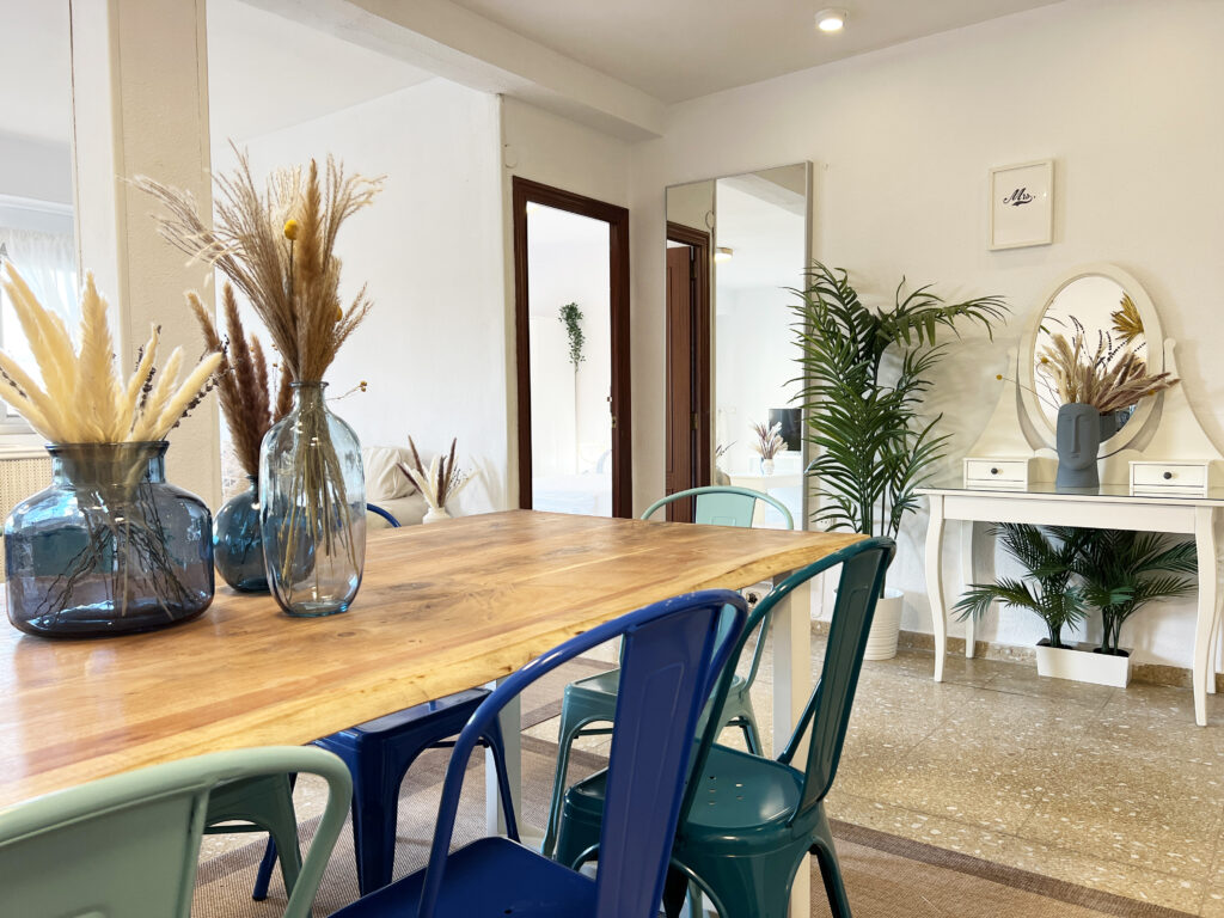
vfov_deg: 53.1
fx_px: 919
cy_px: 459
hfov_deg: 67.3
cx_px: 612
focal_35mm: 26
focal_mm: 5.7
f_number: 1.5
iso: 125
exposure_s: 1/50
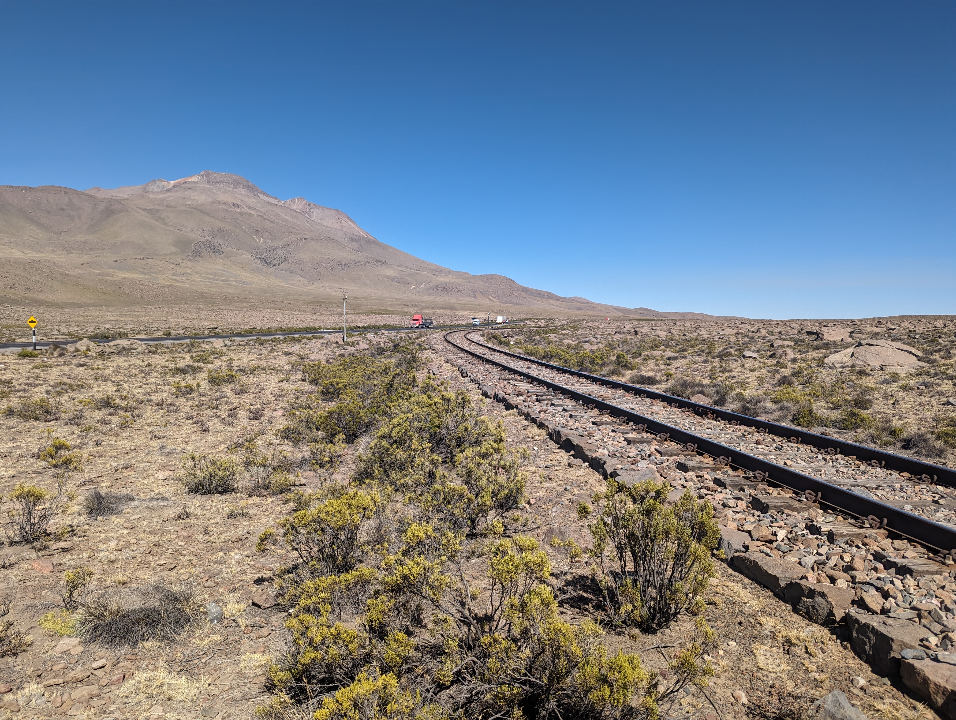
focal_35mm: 24
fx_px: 664
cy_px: 360
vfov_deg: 56.9
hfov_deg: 71.5
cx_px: 478
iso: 45
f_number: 1.85
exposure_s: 1/1984
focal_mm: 6.81
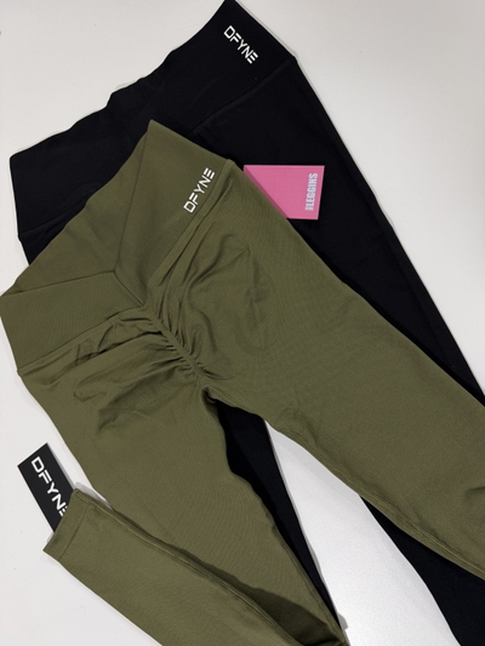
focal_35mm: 24
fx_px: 448
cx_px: 242
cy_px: 323
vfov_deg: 71.6
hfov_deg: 56.8
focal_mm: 6.76
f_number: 1.78
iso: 160
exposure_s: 1/50
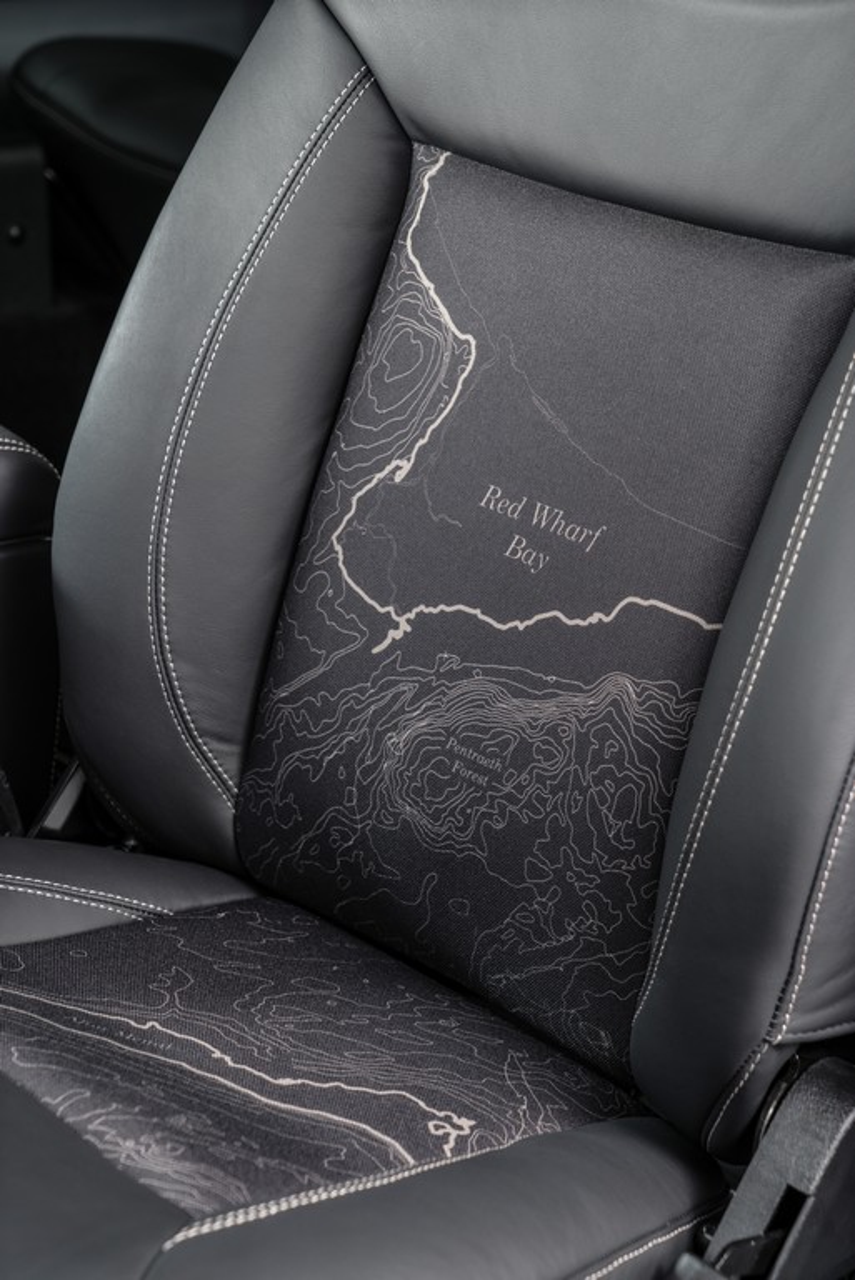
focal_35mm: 70
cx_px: 428
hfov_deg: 19.5
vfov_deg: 28.8
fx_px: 2490
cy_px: 640
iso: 200
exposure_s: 1.3
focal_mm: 70
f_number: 6.3
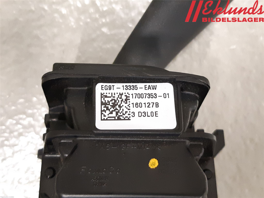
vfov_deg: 53.1
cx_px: 132
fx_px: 198
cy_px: 99
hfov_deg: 67.3
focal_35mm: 26
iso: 320
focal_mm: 3.93
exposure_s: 1/25
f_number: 1.7
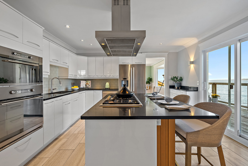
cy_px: 83
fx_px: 110
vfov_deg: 73.8
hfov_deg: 96.7
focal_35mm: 16
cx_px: 124
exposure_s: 1/5
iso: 320
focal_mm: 16
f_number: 7.1
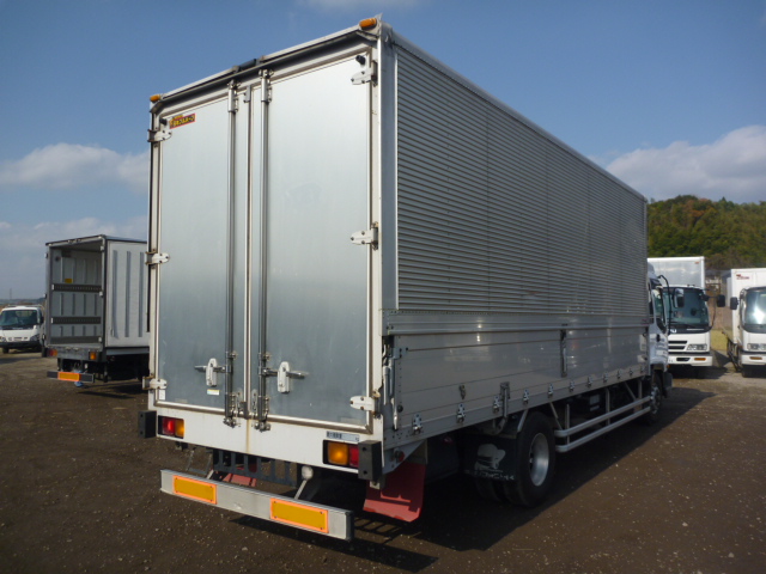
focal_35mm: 28
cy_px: 287
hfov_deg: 63.4
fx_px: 620
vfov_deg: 49.7
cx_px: 383
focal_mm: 4.9
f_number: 10
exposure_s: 1/160
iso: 80
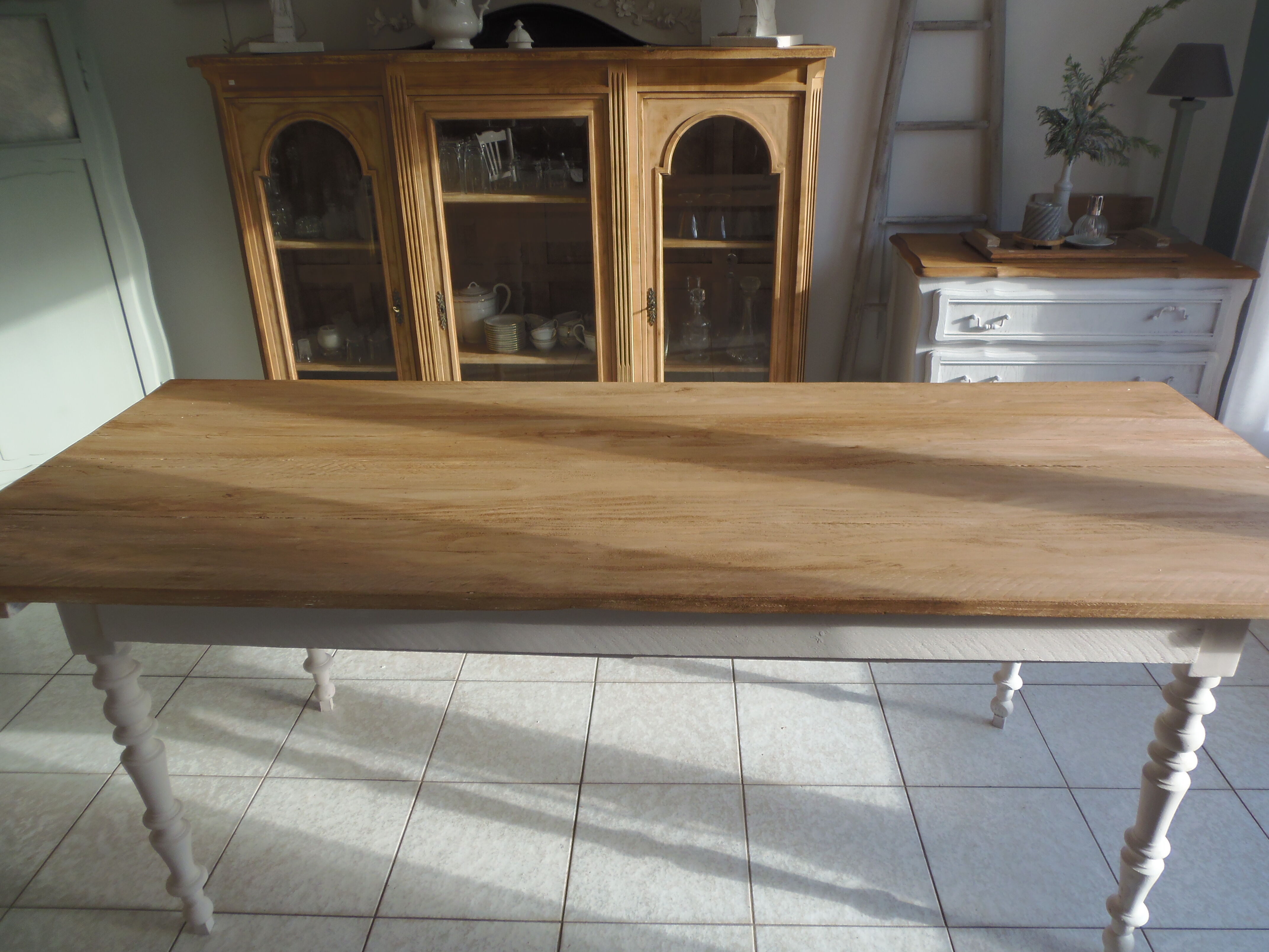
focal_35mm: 24
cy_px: 476
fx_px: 880
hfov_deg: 71.6
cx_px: 634
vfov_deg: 56.8
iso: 64
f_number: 2.9
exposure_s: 1/160
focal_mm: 4.3
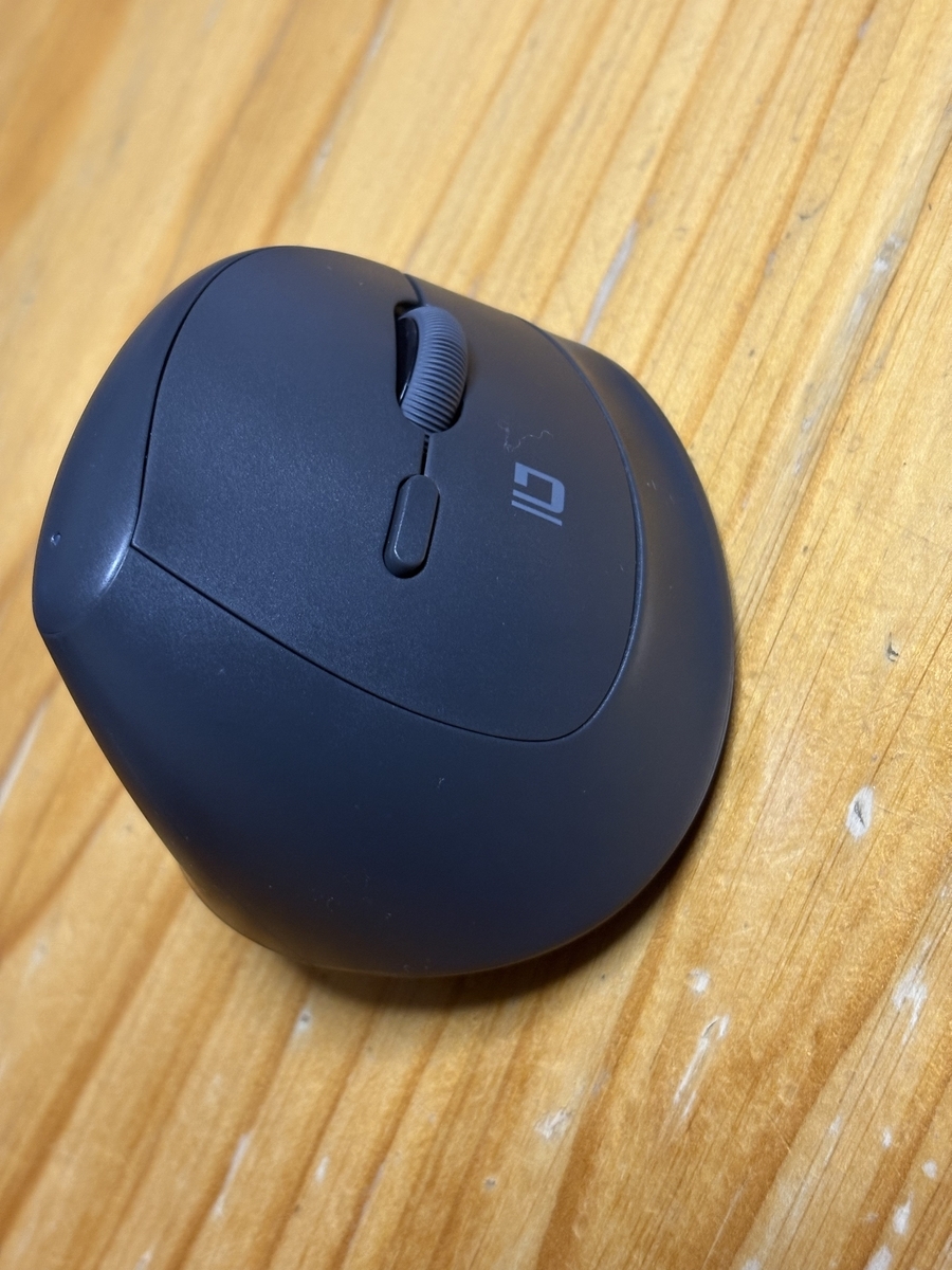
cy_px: 635
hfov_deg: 28.0
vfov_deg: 36.8
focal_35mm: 52
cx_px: 476
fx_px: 1907
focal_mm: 5.96
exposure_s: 1/33
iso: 125
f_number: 1.6
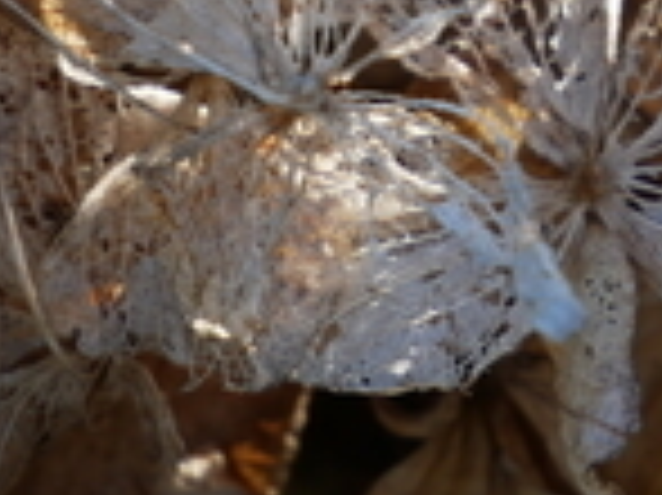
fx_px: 9382
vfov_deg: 3.0
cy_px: -443
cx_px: 1018
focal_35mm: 491
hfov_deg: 4.0
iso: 200
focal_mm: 60
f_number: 5.6
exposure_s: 1/200
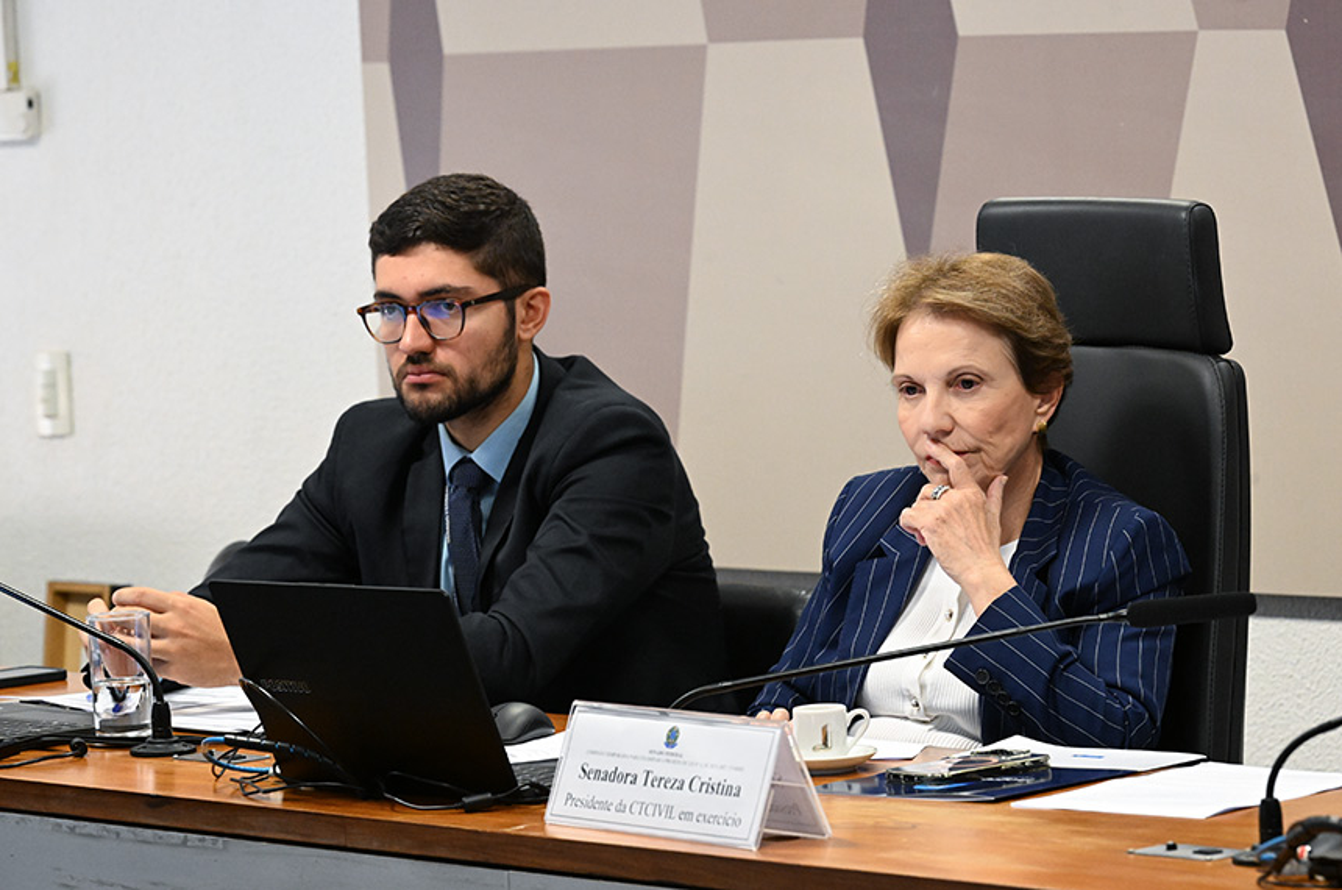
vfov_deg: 8.5
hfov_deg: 12.9
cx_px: 671
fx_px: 5953
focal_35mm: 160
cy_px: 445
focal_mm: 160
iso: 6400
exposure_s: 1/100
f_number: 8
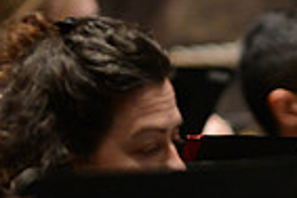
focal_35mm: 821
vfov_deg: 1.7
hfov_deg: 2.5
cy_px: 330
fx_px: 6773
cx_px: 230
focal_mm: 200
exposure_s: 1/250
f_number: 2.8
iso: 3200
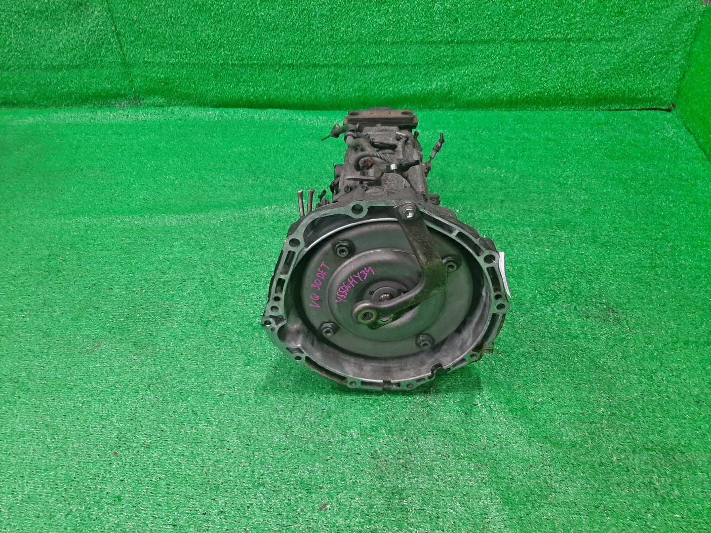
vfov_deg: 53.1
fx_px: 534
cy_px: 266
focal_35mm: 26
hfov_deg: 67.3
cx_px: 356
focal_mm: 3.93
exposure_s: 1/50
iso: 119
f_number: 1.7
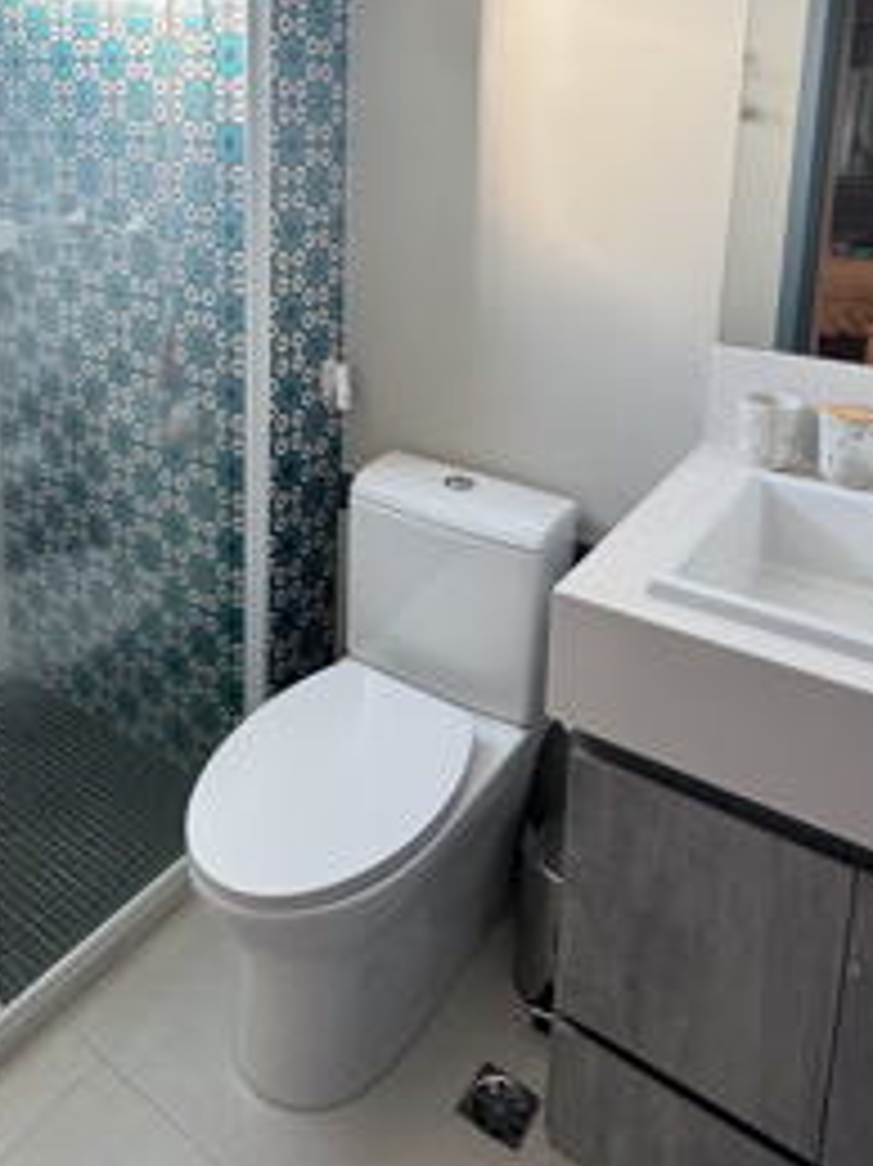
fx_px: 942
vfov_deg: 59.8
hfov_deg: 49.3
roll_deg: -0.4
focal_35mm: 28
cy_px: 281
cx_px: 338
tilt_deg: -9.9
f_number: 2.2
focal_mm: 2.22
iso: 125
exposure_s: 1/99
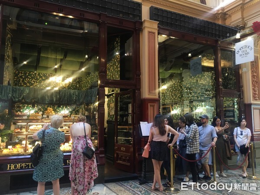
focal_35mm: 29
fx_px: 218
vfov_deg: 48.2
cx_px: 130
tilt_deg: +6.3
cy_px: 98
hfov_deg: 61.7
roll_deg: -0.4
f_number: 2.2
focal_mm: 4.15
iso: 100
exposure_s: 1/33
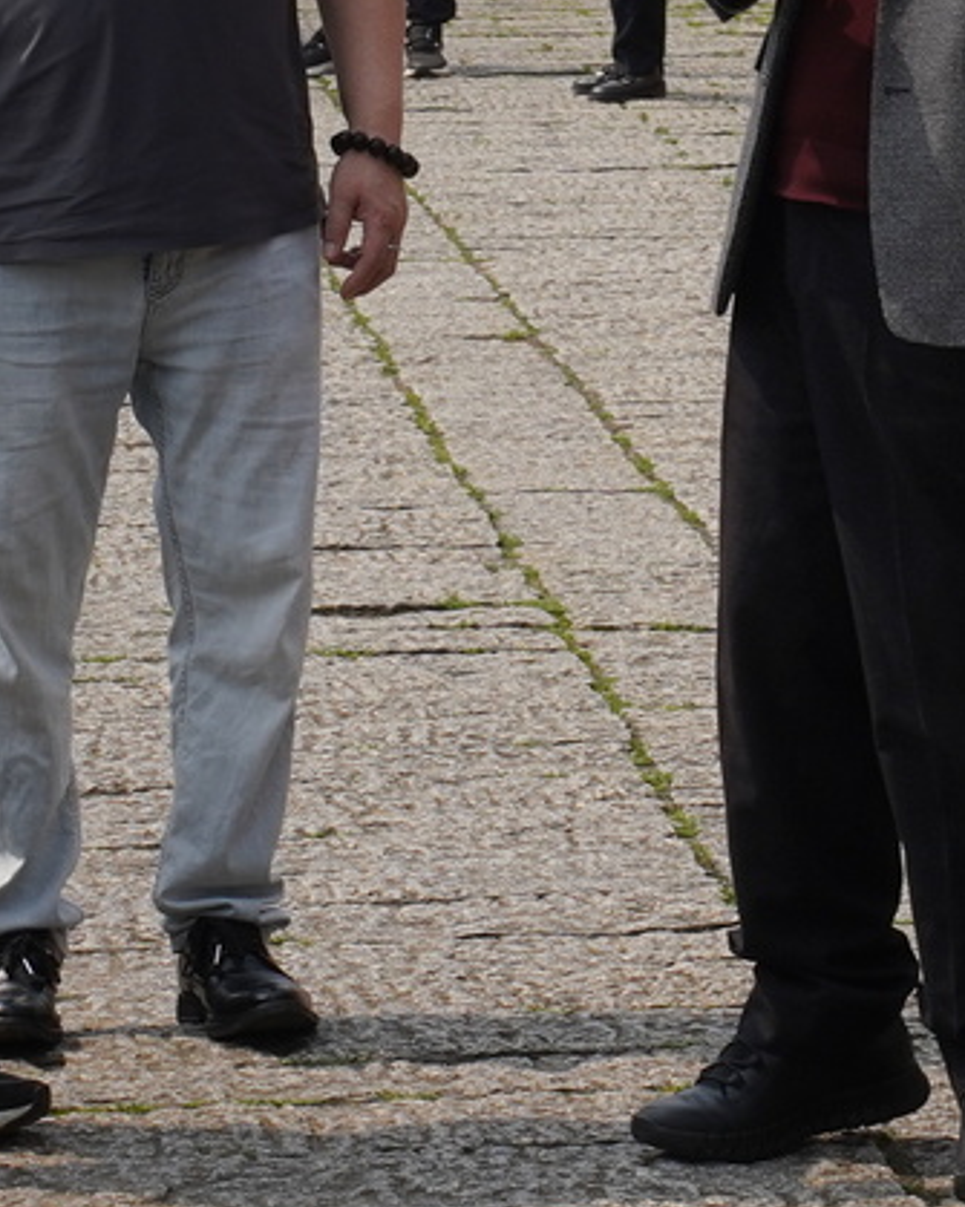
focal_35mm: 318
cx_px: 591
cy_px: 20
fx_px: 11357
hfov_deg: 4.9
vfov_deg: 6.1
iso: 250
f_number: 18
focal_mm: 74
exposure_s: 1/200
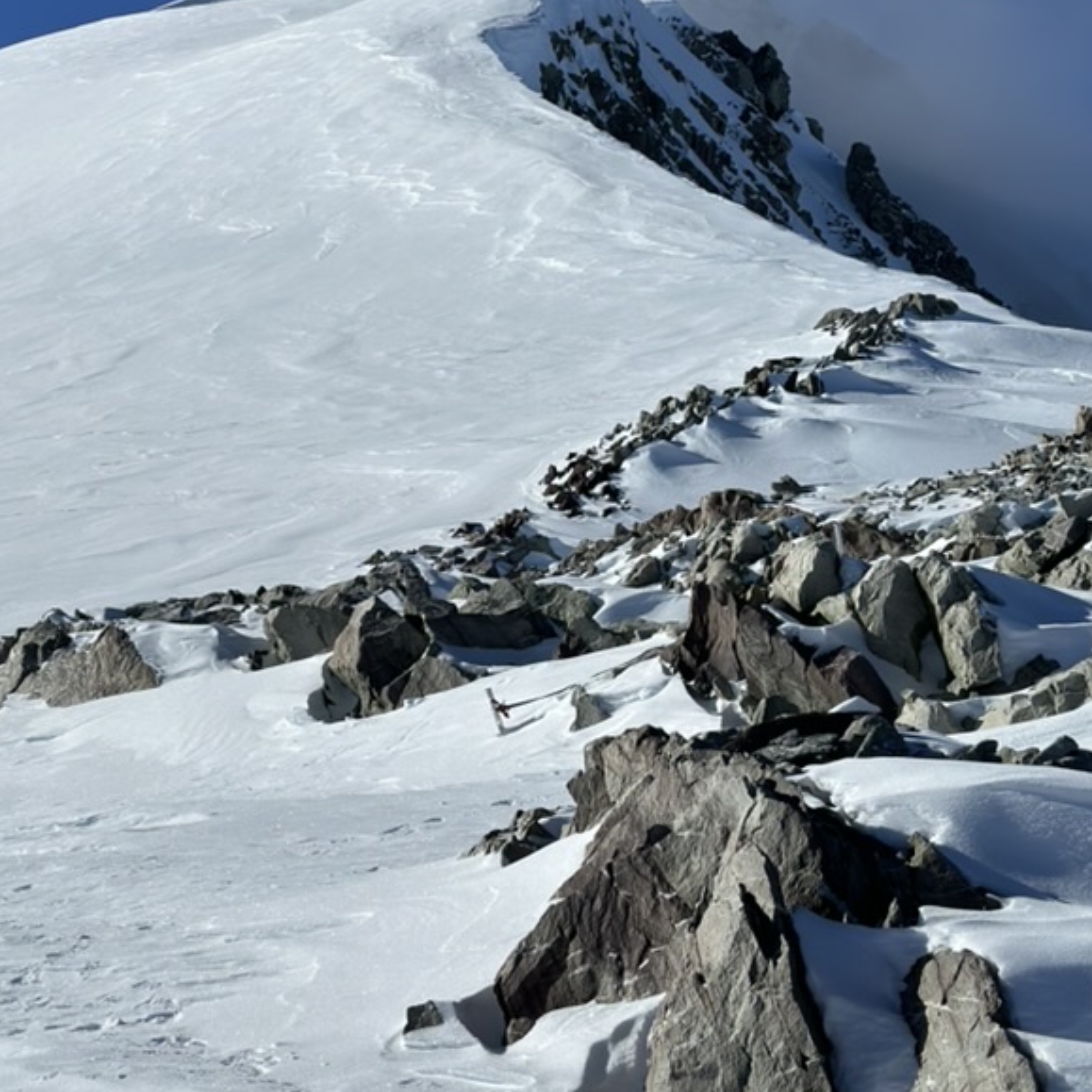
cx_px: 436
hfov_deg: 23.0
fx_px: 2677
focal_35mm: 75
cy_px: 313
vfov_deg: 22.9
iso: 80
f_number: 1.78
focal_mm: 6.86
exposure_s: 1/18868
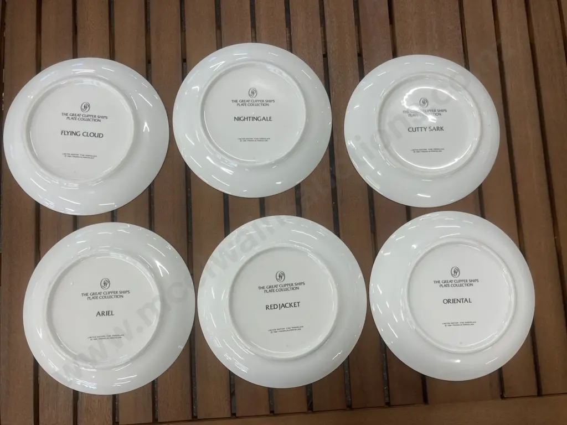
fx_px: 459
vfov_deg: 49.7
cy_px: 212
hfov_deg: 63.4
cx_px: 284
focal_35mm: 28
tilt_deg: -82.8
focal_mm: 3.99
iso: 64
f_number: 1.8
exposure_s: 1/100
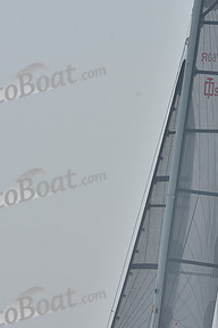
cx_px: 165
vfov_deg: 5.1
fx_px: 3660
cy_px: 236
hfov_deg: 3.4
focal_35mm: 403
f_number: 9
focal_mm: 200
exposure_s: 1/1000
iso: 280
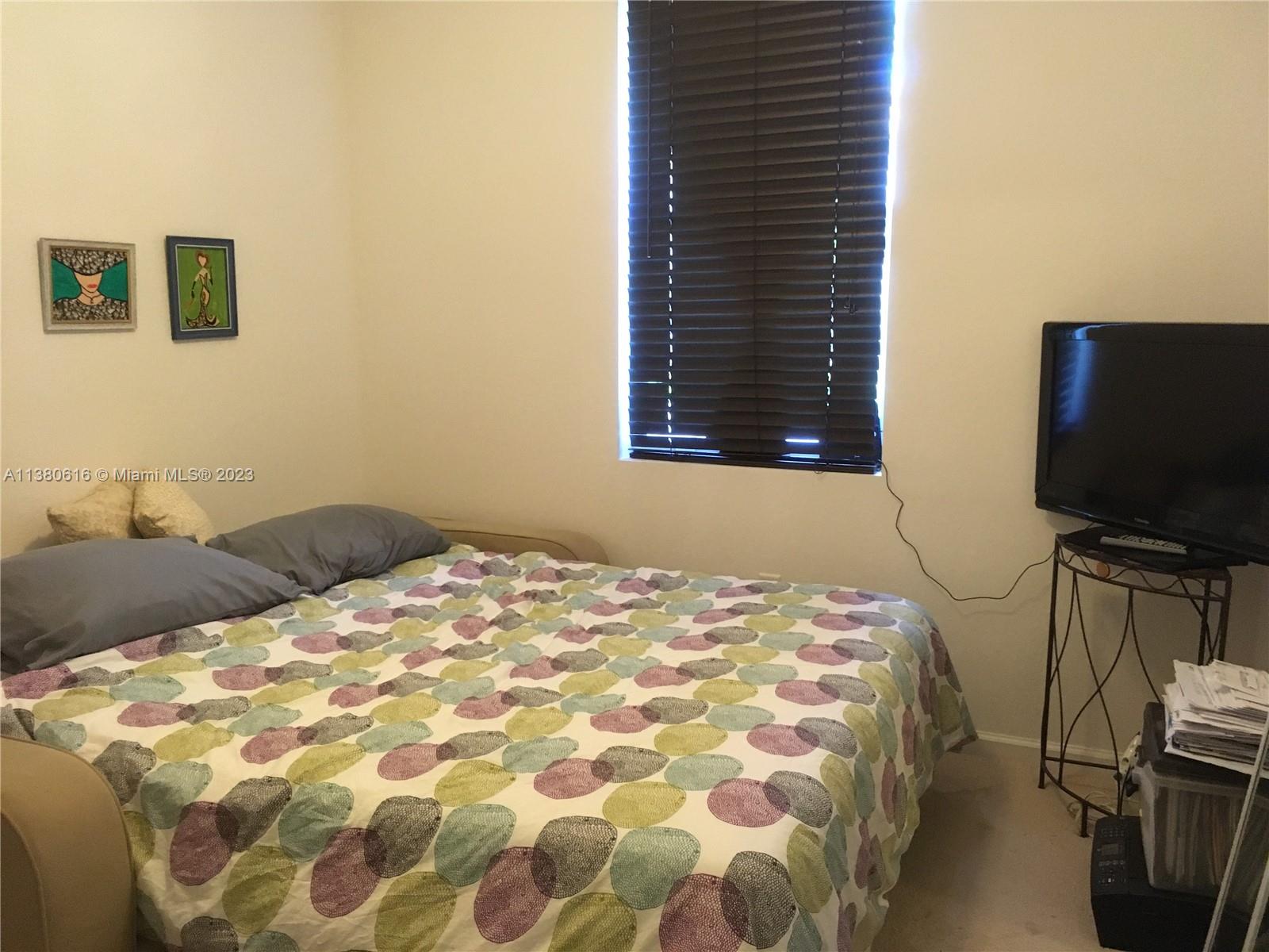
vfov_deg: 48.2
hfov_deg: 61.7
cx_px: 634
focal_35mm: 29
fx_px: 1063
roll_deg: +0.5
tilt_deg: -9.4
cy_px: 476
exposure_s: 1/30
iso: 200
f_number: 2.2
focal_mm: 4.15
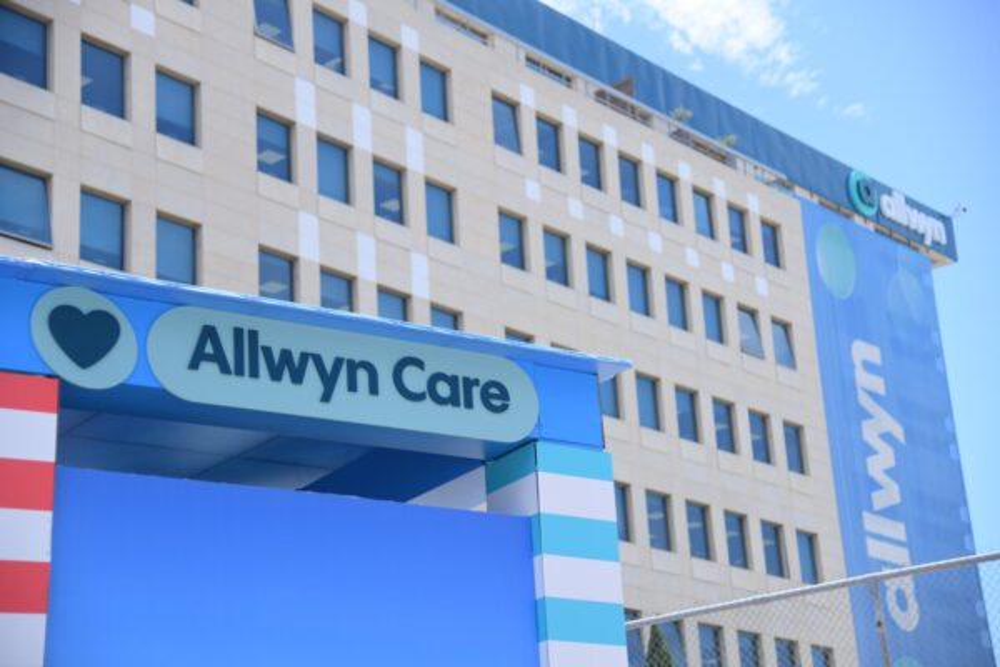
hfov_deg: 31.0
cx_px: 500
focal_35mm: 65
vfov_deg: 20.9
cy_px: 334
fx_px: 1805
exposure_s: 1/1250
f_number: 4
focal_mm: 65
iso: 250
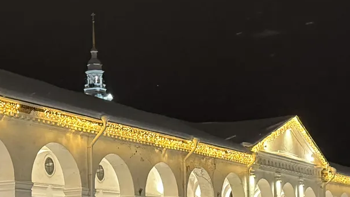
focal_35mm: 103
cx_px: 125
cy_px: 198
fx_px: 956
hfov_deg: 20.7
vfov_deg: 11.6
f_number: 1.78
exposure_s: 1/50
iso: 640
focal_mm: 6.86
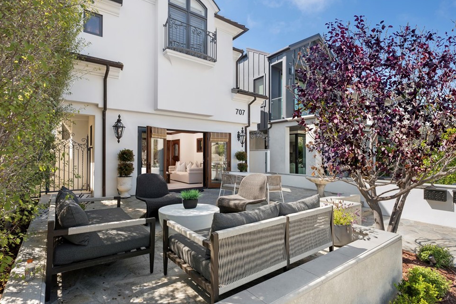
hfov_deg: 93.2
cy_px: 155
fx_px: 215
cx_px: 216
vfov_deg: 70.4
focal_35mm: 17
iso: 100
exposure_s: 1/100
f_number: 8
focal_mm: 16
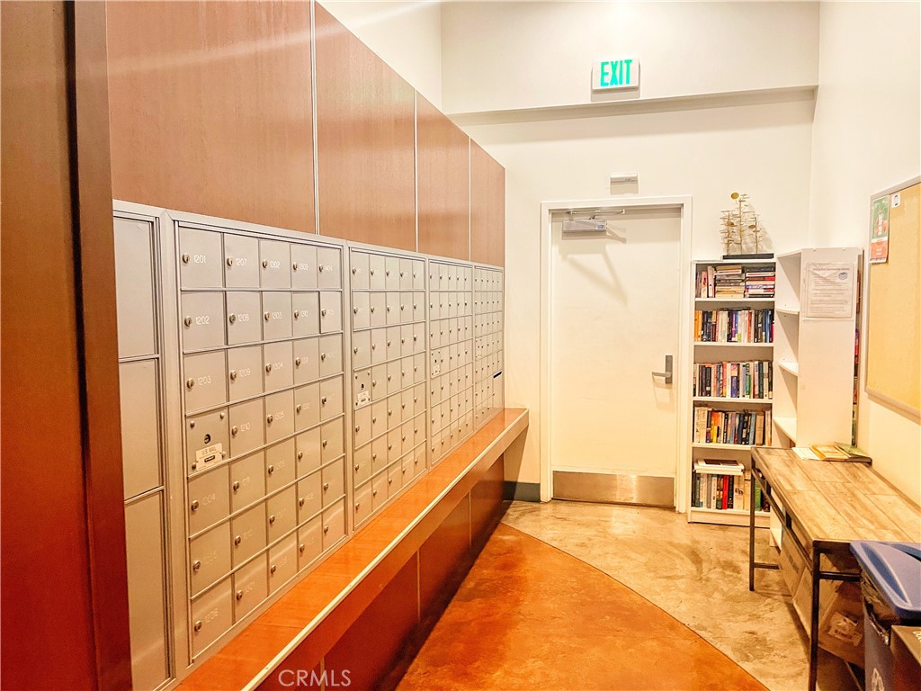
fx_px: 665
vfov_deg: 54.9
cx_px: 460
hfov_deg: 69.4
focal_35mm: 25
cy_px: 346
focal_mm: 5.1
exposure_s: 1/60
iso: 320
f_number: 1.6
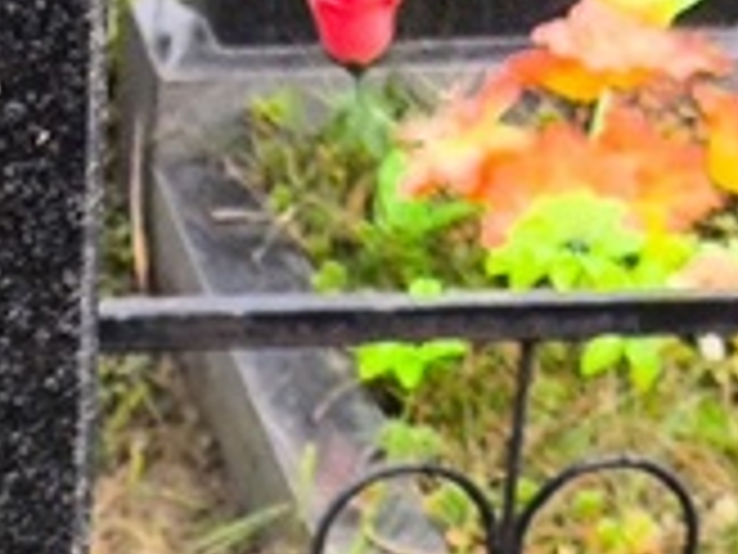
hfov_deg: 7.7
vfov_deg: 5.9
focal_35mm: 244
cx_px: -839
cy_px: 1275
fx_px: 5202
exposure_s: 1/523
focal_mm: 4.71
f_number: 1.7
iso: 50
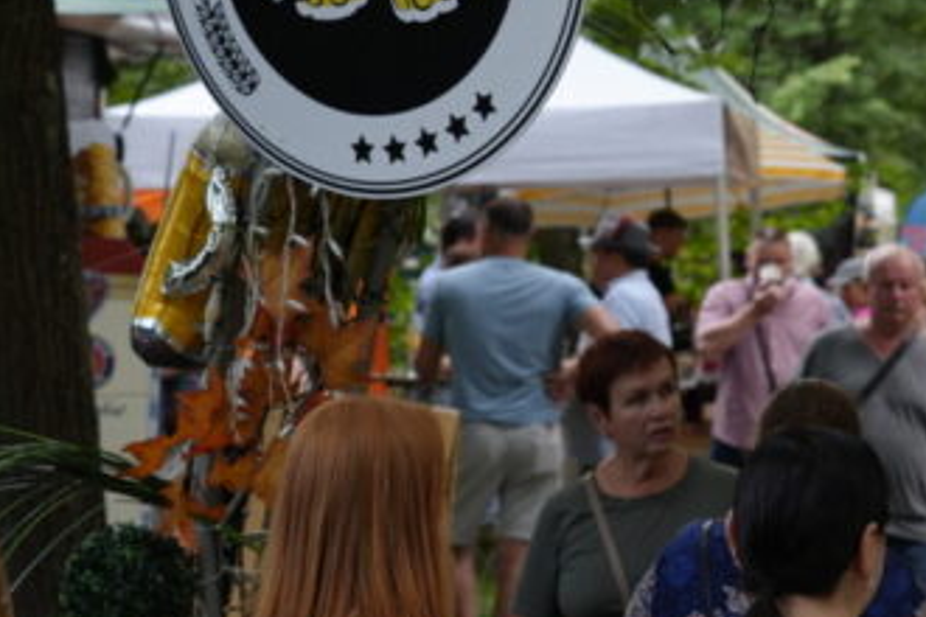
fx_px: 4398
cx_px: 789
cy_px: 121
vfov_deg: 8.0
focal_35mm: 171
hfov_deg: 12.0
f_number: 6.3
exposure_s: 1/320
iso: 1000
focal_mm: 81
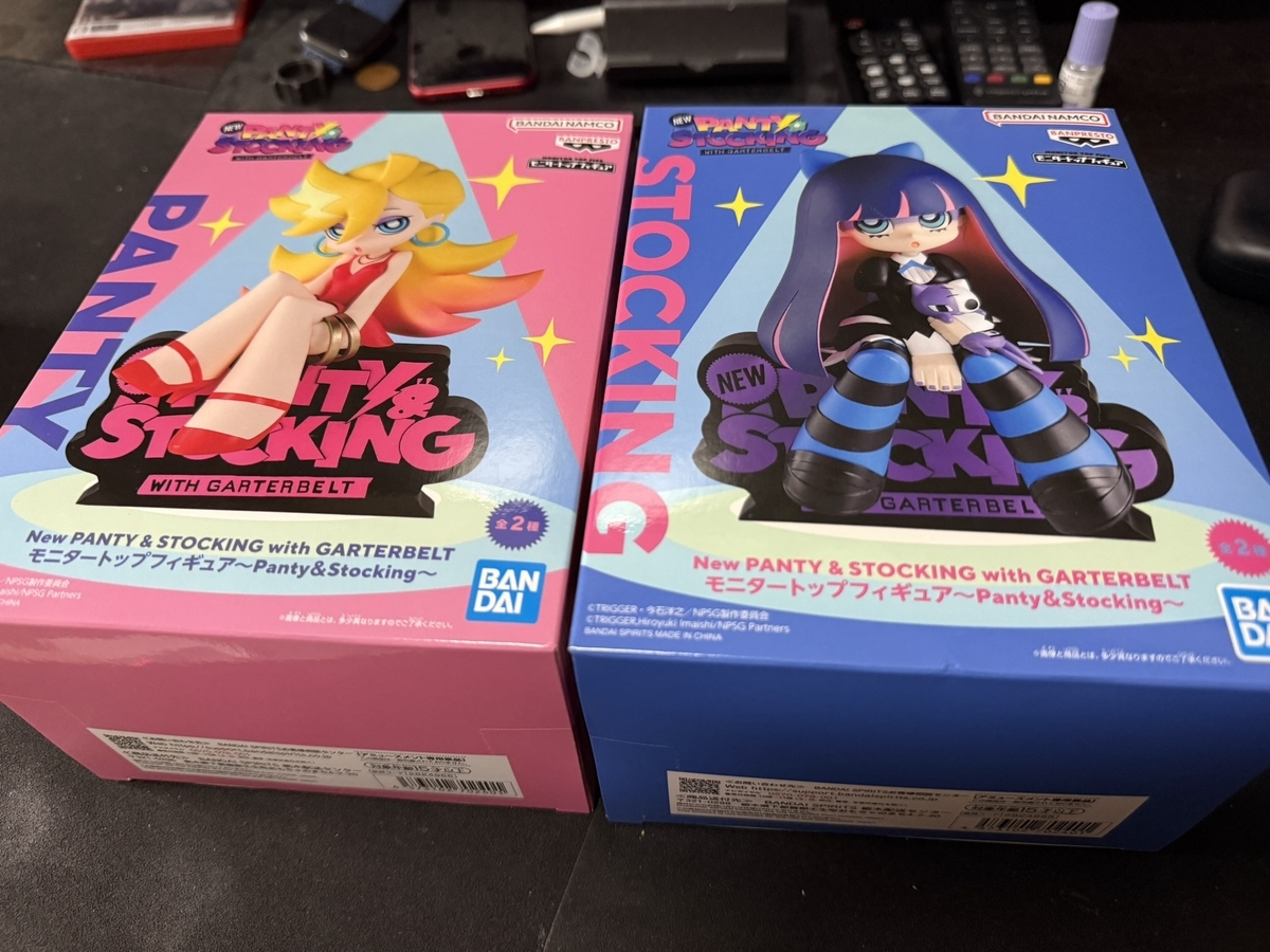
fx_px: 881
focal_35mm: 24
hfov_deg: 71.6
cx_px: 635
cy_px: 476
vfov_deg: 56.8
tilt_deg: -51.9
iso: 400
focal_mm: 6.76
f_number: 1.78
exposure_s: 1/50
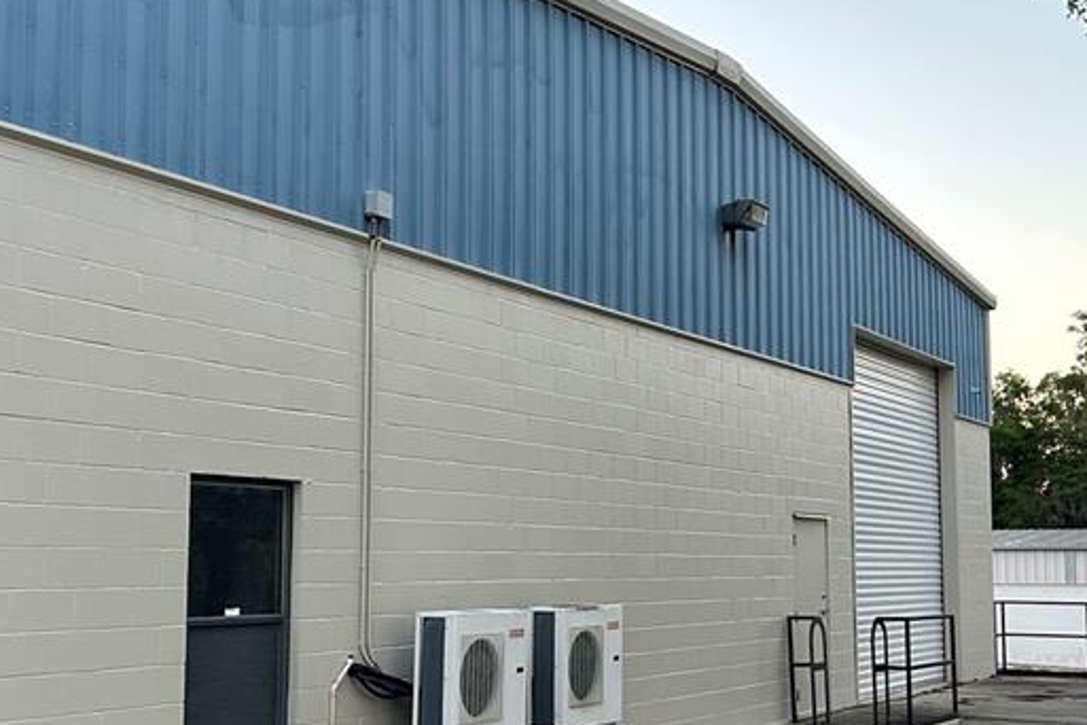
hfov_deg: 36.9
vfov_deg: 25.0
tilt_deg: +6.6
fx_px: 1630
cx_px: 568
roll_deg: -1.8
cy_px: 428
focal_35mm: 54
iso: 125
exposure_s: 1/121
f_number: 1.5
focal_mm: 5.7
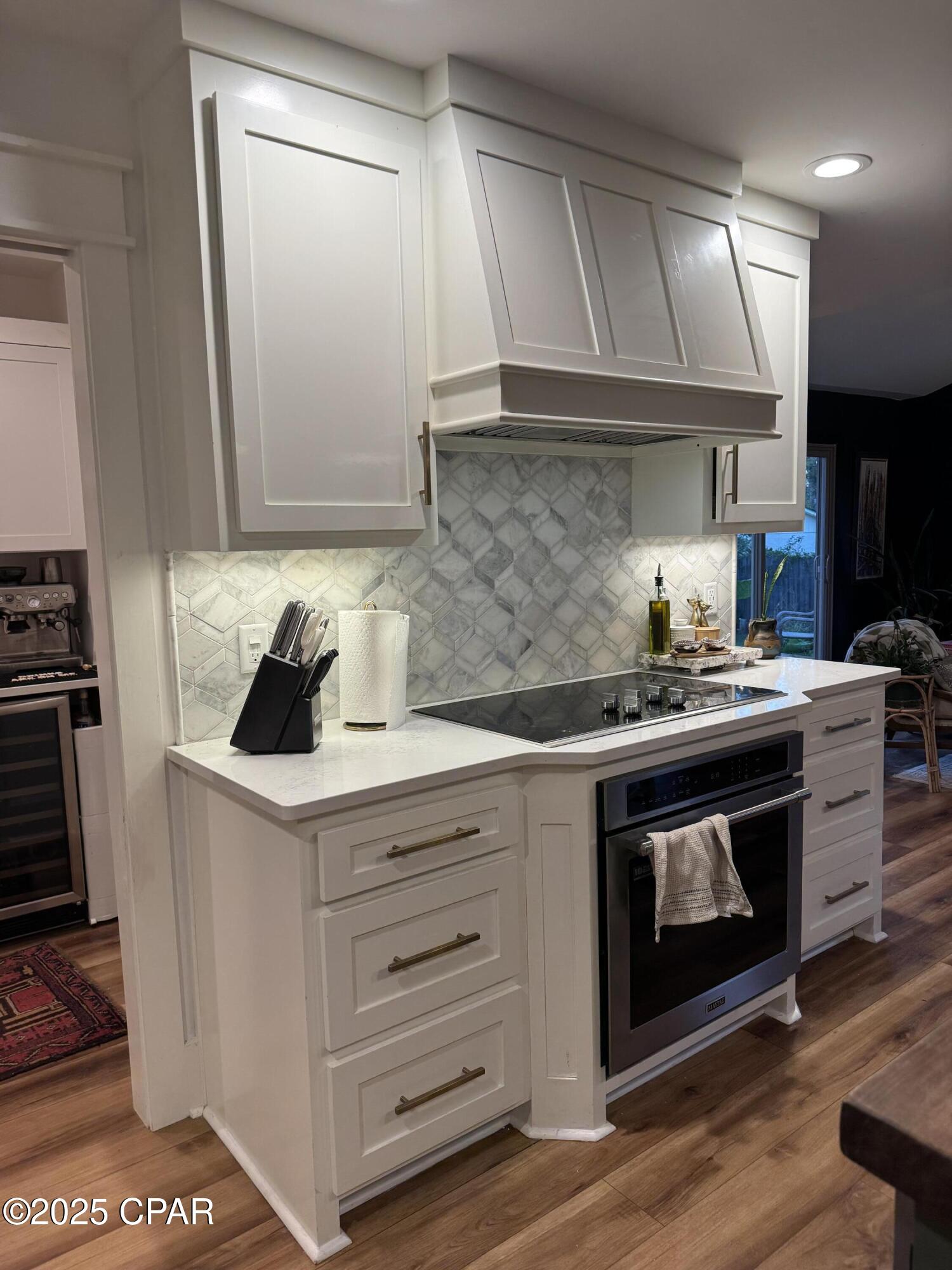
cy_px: 635
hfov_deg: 56.8
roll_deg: +2.2
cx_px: 476
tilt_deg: -6.1
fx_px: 880
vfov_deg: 71.6
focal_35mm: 24
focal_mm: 6.76
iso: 200
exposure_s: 1/120
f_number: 1.78
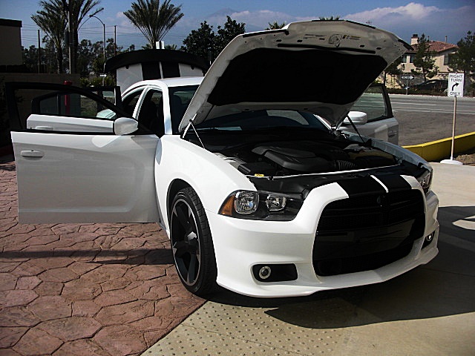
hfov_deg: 51.4
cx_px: 238
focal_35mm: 36
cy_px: 178
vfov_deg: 39.7
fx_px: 494
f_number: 7.9
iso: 50
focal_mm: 6.3
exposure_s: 1/250
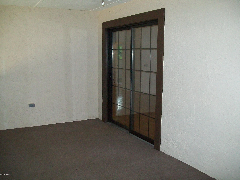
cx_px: 120
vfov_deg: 39.7
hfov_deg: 51.4
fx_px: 250
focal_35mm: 36
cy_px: 90
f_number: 2.7
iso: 200
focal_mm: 6
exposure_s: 1/125
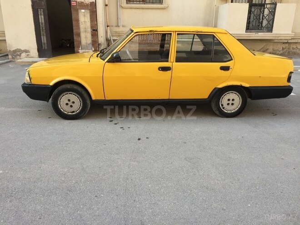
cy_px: 112
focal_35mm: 29
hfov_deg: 61.7
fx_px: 251
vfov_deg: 48.2
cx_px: 150
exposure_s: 1/269
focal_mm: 4.15
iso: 32
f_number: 2.2
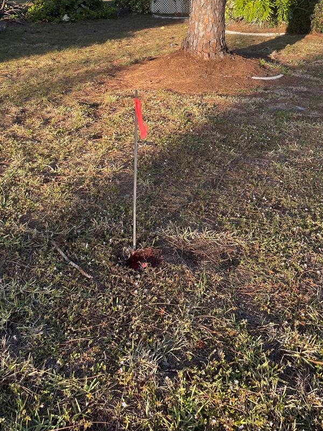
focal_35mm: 39
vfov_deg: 46.2
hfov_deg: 36.8
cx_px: 156
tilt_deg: -18.6
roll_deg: -1.5
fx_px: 485
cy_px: 109
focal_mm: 4.2
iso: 32
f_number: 1.6
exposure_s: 1/972
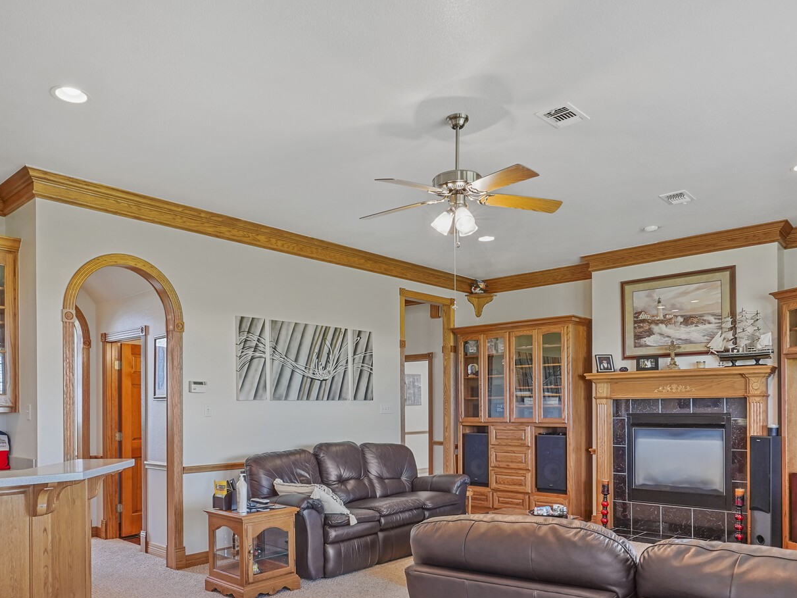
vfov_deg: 51.8
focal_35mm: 26
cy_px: 411
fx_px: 599
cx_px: 364
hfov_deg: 67.2
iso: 320
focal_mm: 16
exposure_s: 1.3
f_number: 11
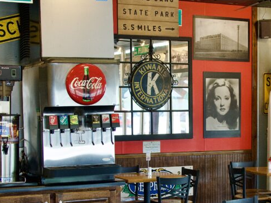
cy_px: 143
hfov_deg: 23.2
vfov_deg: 17.5
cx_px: 187
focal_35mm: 84
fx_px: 658
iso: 1250
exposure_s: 1/160
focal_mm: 28
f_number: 4
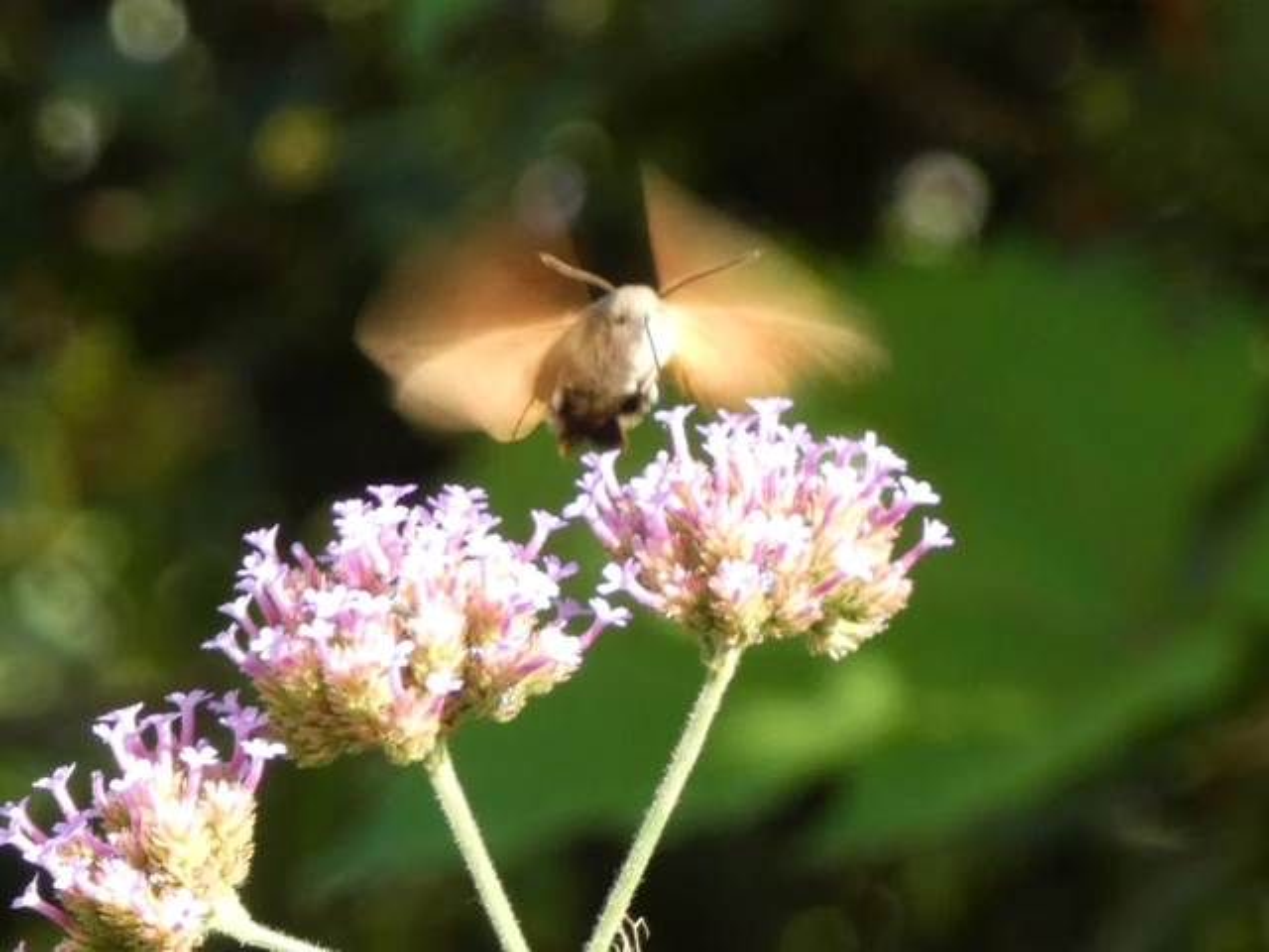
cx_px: 634
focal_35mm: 400
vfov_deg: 3.7
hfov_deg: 5.0
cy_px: 476
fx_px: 14664
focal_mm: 71.7
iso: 250
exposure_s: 1/80
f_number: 5.6
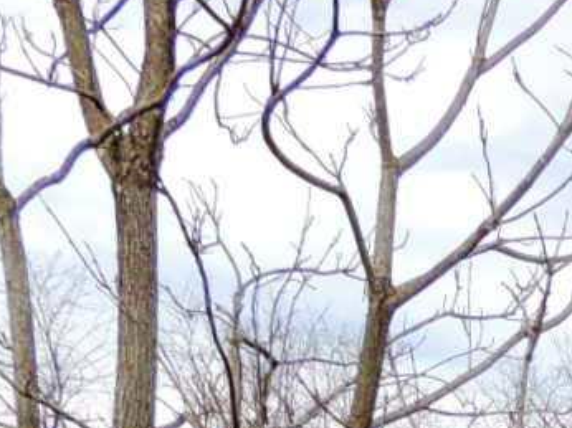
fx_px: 1833
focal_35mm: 111
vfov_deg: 11.5
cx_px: 865
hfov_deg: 16.2
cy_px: 942
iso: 100
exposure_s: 1/640
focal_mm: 4.3
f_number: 3
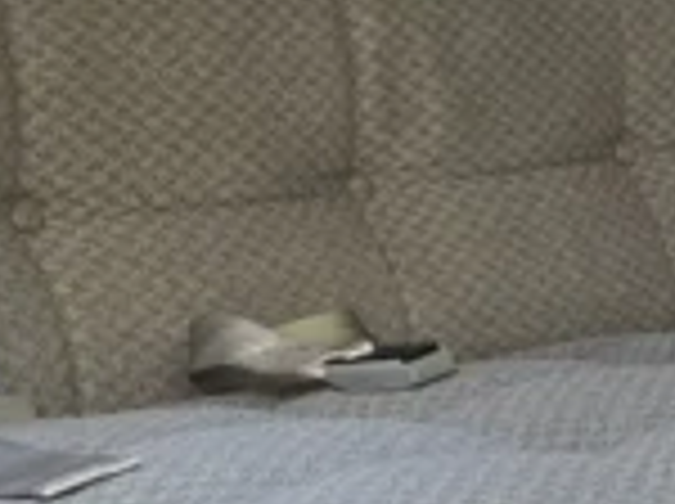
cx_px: 1161
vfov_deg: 11.9
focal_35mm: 123
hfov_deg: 14.4
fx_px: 2395
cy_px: 436
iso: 320
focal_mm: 5.4
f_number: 1.8
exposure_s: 1/120
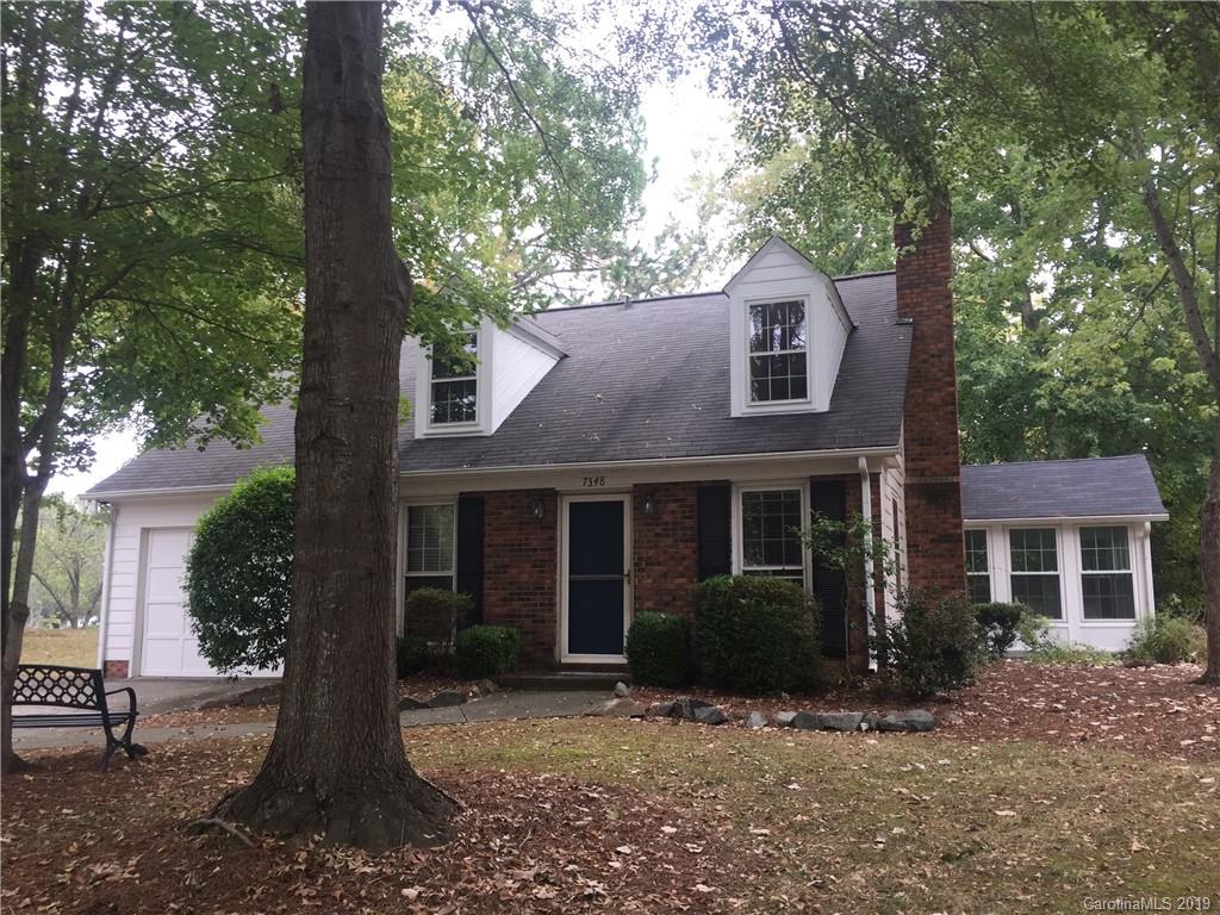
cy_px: 458
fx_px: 1022
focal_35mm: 29
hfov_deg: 61.7
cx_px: 610
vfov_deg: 48.2
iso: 40
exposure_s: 1/60
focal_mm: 4.15
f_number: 2.2
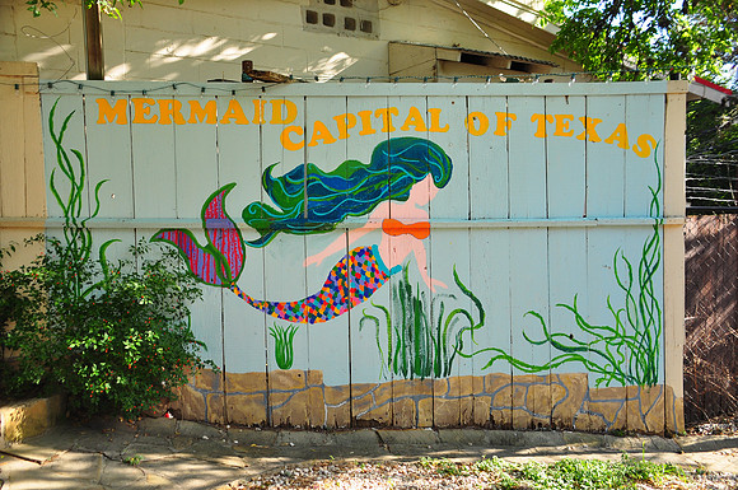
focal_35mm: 36
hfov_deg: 53.2
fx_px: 737
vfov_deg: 36.8
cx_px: 369
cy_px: 245
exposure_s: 1/200
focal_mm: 24
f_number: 5
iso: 200
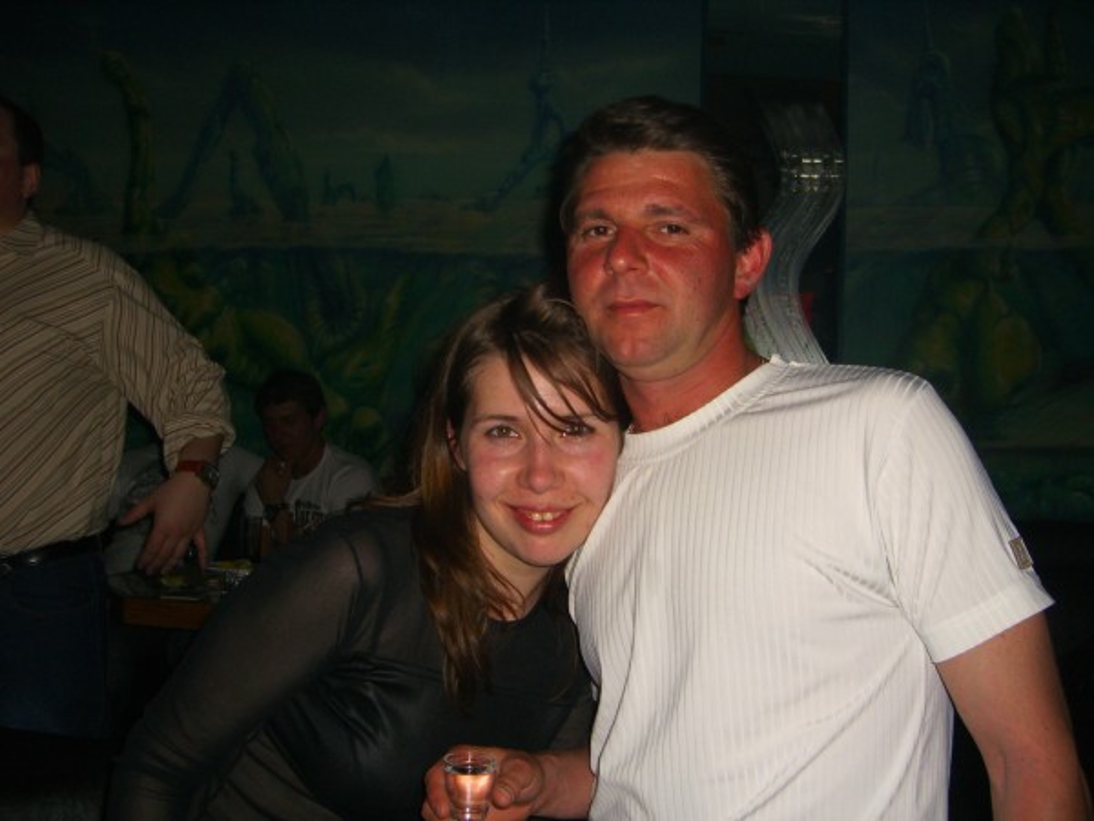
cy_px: 410
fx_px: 1201
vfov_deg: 37.7
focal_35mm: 38
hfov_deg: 49.0
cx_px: 547
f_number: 2.8
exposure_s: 1/60
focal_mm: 7.9
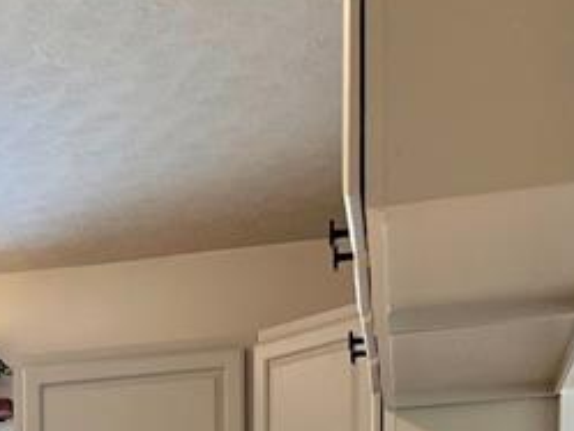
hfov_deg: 16.7
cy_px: 821
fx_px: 1775
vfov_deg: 12.4
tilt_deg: -4.2
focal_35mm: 107
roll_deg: +1.3
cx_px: -286
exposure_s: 1/120
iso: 100
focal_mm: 5.7
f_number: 1.5
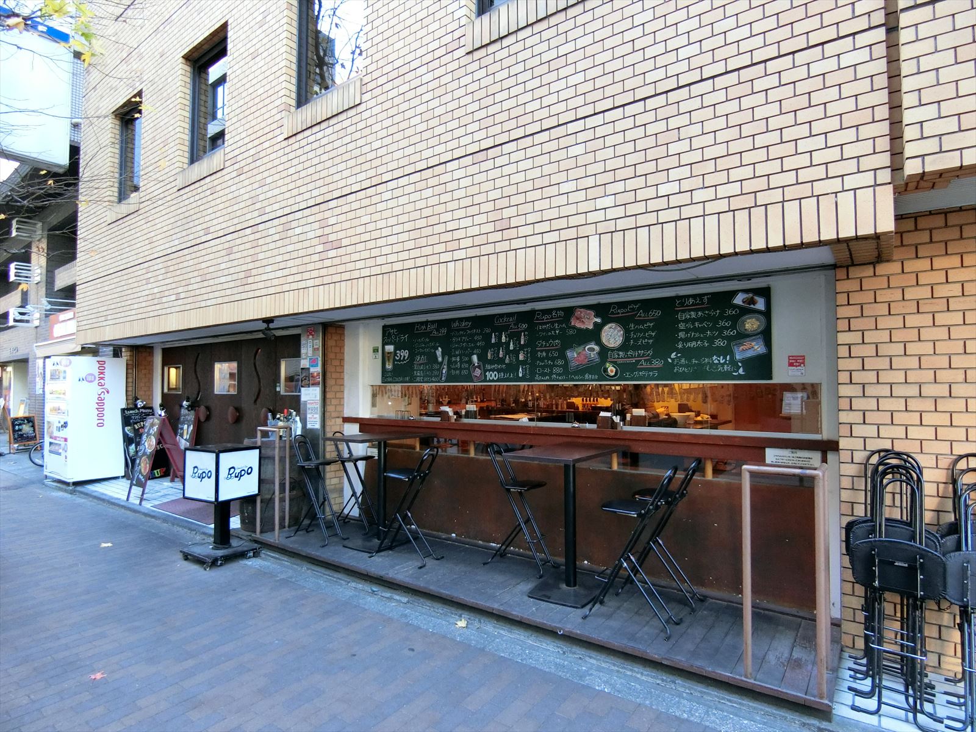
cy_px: 366
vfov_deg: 68.7
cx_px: 488
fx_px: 536
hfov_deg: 84.7
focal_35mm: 19
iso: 400
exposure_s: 1/80
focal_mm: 4.06
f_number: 2.7
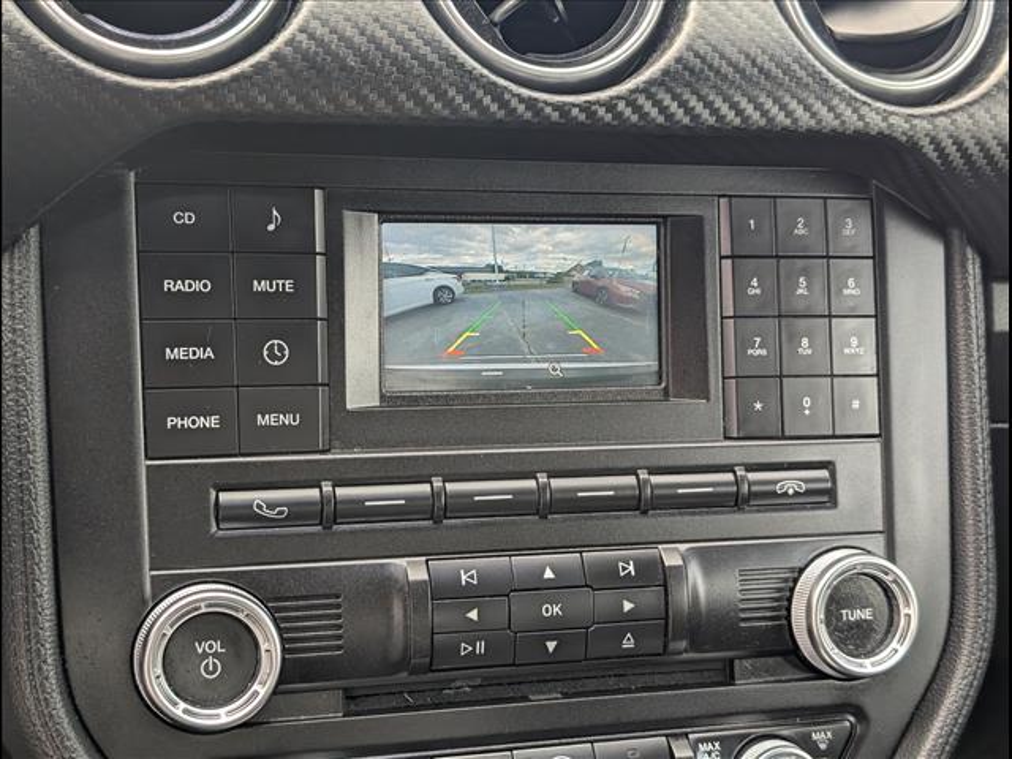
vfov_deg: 29.7
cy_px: 380
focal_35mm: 49
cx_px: 506
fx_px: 1433
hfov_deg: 38.9
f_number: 1.68
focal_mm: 6.9
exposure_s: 1/625
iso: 368
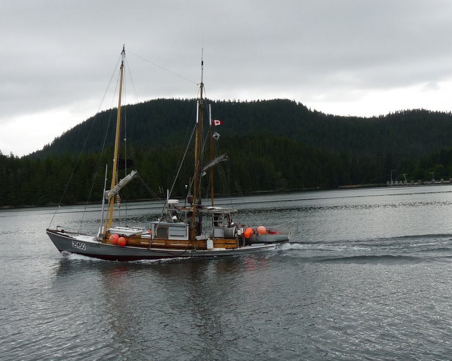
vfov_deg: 24.6
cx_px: 222
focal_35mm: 62
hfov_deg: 30.5
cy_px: 181
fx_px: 829
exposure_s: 1/200
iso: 100
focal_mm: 6
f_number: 4.5
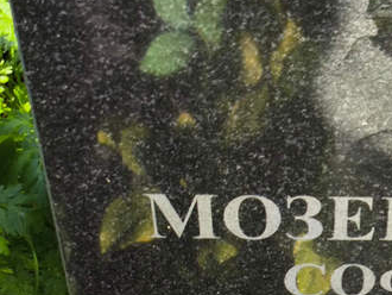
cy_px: 275
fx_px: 1371
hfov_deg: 15.6
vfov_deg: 12.2
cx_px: 473
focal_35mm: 121
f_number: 1.7
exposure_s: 1/396
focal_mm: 4.71
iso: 50
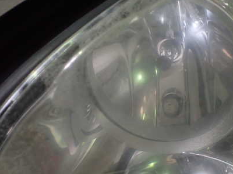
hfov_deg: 42.0
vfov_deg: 31.9
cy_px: 115
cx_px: 127
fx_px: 303
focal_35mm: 45
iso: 500
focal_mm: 5.4
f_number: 2.3
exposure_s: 1/125
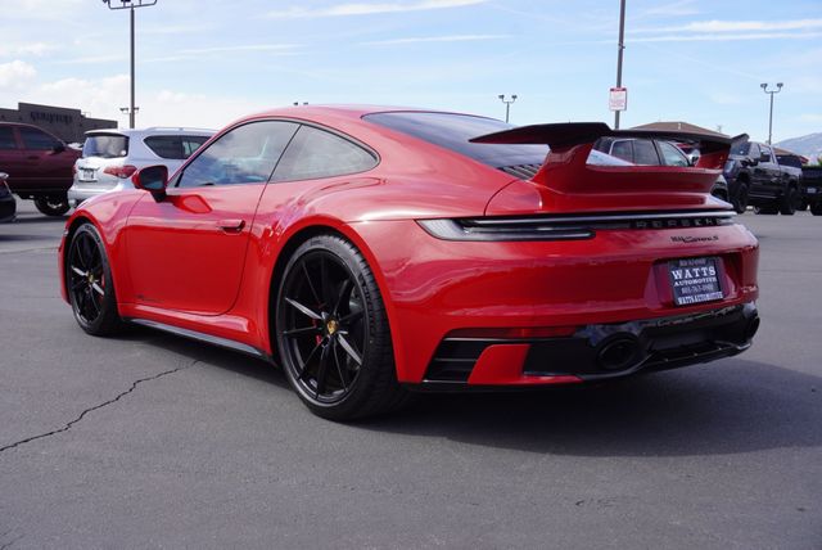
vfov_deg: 34.3
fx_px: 891
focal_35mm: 39
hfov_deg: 49.5
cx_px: 411
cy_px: 275
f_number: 9
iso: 100
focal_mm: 26
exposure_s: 1/125
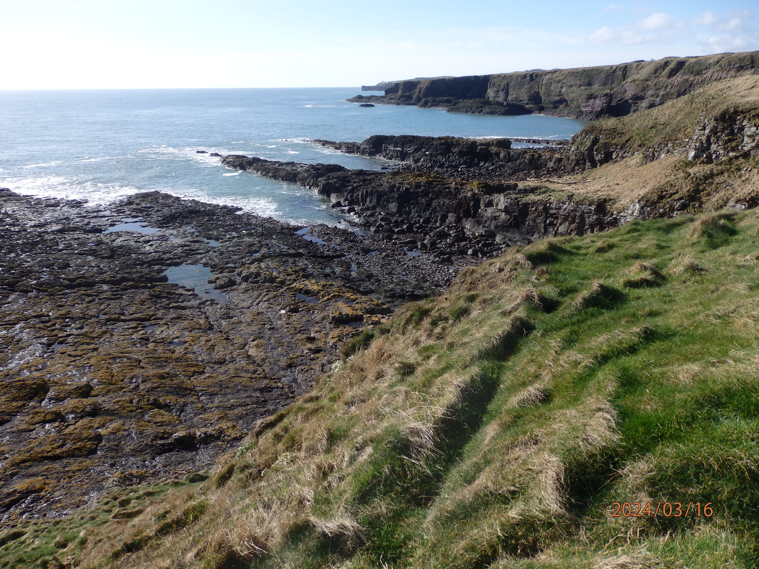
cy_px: 284
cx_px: 380
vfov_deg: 54.9
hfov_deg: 69.4
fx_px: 548
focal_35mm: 25
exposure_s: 1/1000
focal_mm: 4.5
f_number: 3
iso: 100
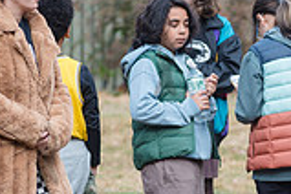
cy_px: 153
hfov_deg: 4.2
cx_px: 401
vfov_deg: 2.8
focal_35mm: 492
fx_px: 3977
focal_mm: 135
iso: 160
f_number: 4
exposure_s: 1/250
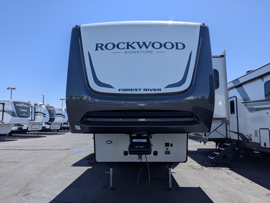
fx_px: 187
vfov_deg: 56.9
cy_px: 102
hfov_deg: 71.5
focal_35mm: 24
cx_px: 135
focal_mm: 6.81
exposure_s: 1/1887
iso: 47
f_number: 1.85
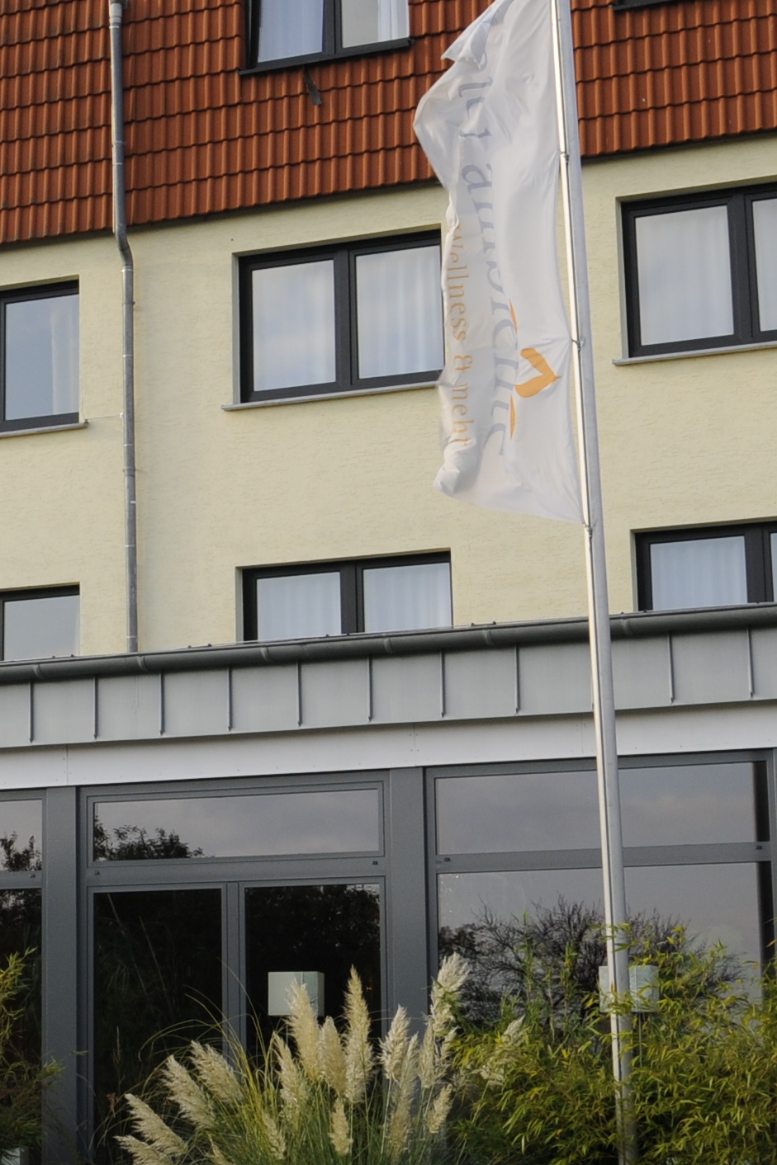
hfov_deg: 14.6
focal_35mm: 91
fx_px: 2947
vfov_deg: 22.4
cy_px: 482
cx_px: -98
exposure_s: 1/250
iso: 200
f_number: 8
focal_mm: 20
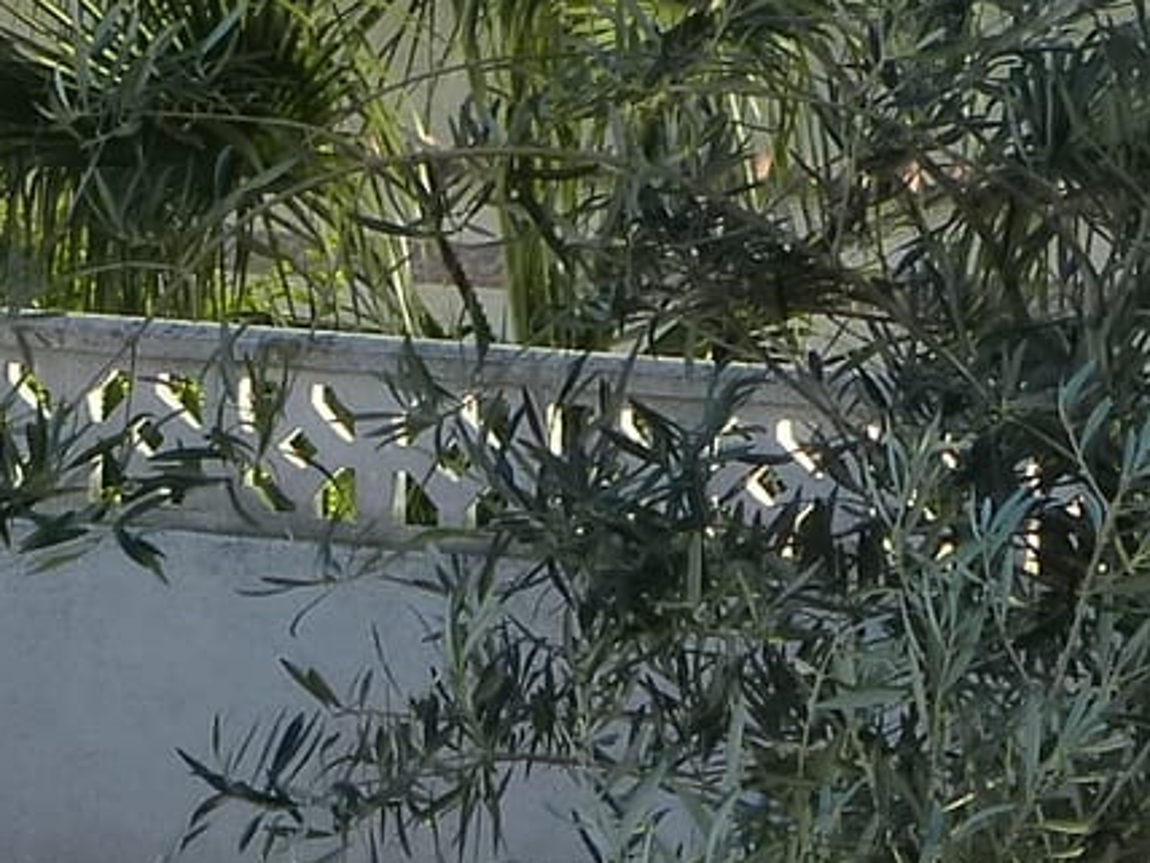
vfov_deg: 3.2
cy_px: -1102
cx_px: -8
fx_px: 15249
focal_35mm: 459
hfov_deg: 4.3
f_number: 5
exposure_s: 1/250
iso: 160
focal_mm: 17.3
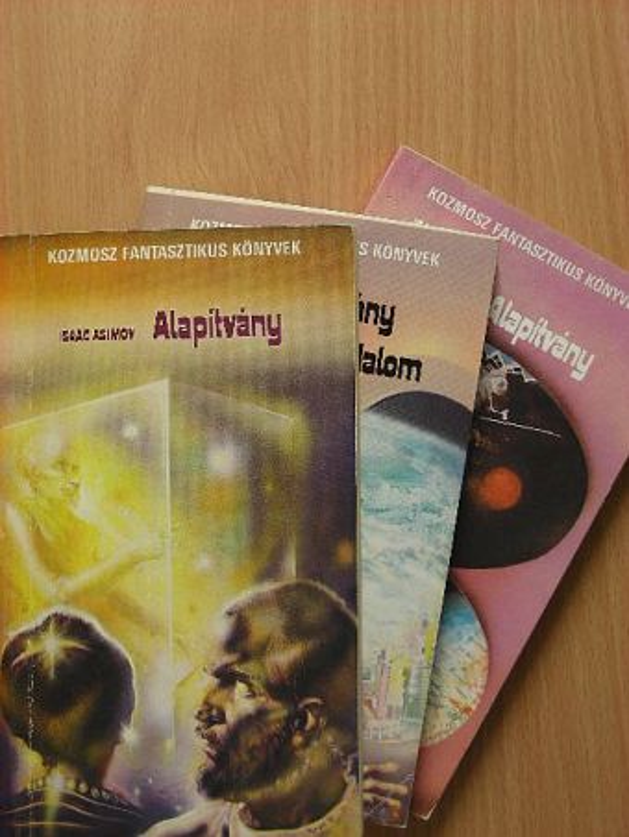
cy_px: 418
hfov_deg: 23.3
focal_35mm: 63
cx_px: 314
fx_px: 1526
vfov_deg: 30.7
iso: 63
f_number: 3.5
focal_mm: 10.5
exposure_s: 1/30
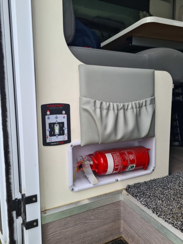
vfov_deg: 67.3
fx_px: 183
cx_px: 92
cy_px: 122
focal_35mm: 26
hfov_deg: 53.1
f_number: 1.8
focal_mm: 5.4
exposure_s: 1/399
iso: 50
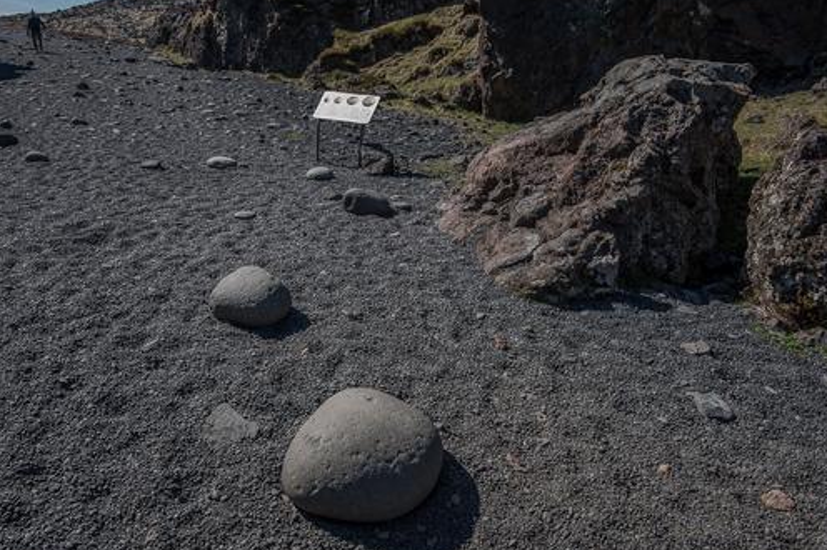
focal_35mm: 23
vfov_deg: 55.0
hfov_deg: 76.0
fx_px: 528
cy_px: 265
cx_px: 380
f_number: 7.1
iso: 100
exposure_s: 1/200
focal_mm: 19
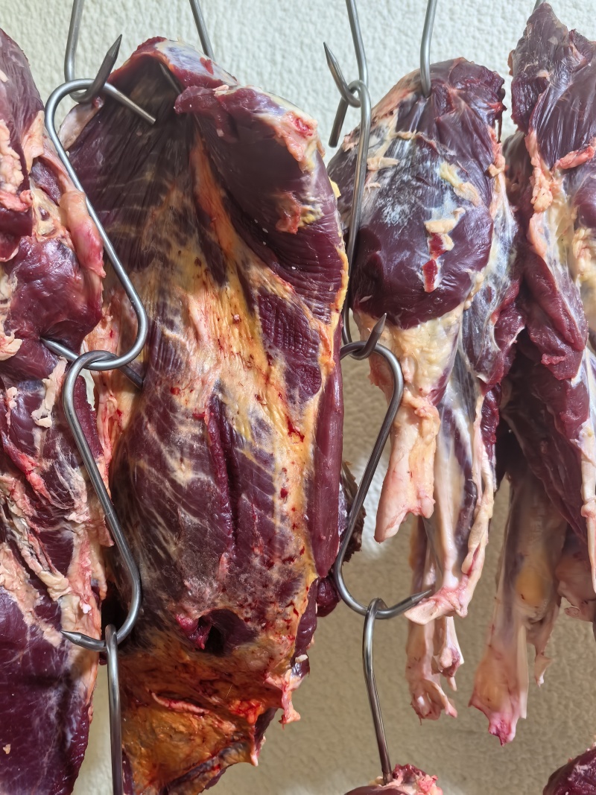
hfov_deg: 51.3
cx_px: 298
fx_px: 620
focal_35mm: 27
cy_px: 398
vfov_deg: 65.3
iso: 320
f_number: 1.4
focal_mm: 6.98
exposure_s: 1/47.8
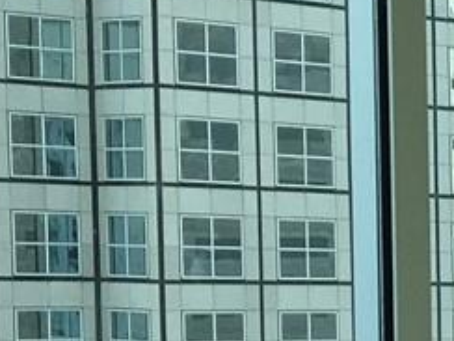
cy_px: 553
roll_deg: -0.7
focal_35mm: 190
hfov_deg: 9.0
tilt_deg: -5.0
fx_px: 2492
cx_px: 1230
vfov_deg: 7.6
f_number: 2.2
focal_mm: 4.15
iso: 25
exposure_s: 1/874
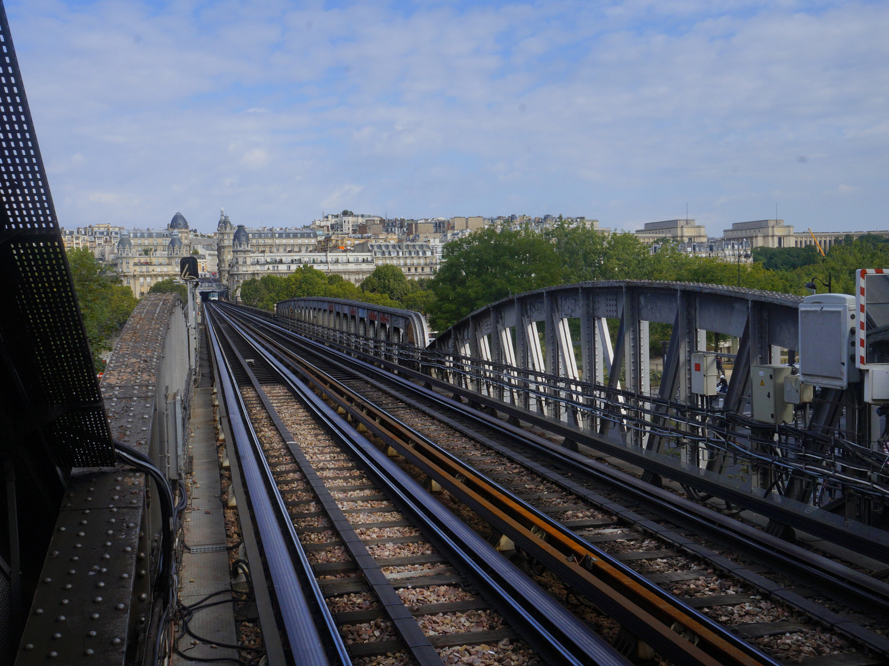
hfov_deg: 49.4
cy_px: 332
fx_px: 964
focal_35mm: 38
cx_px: 392
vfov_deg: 38.1
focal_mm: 23
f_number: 22
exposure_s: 1/125
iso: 200
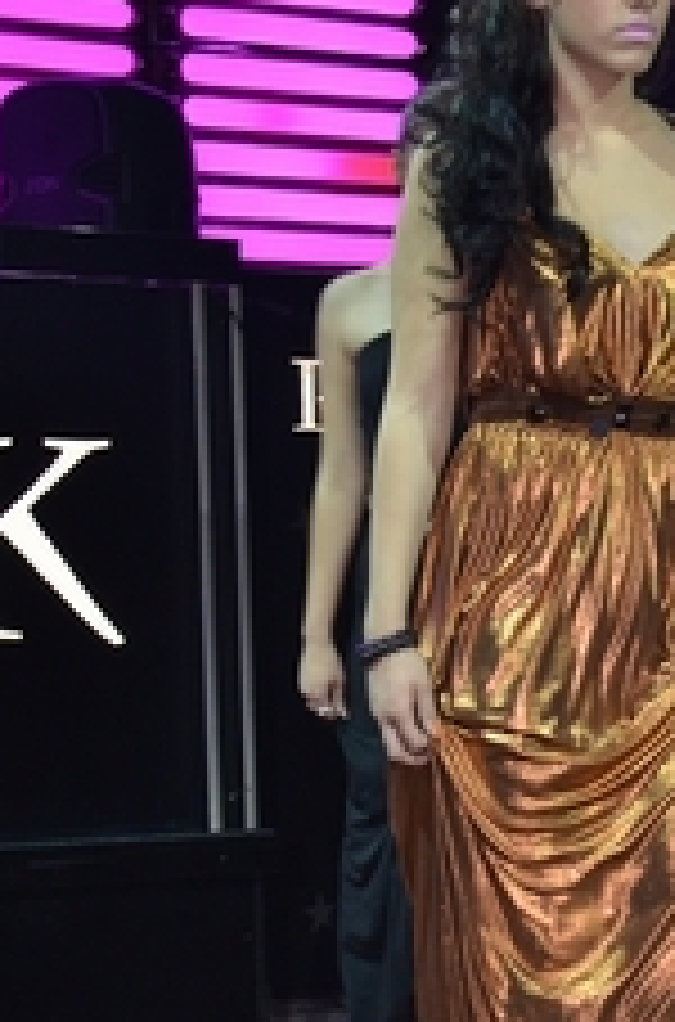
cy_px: 707
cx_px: 621
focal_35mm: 117
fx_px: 3311
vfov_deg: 17.5
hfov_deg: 11.6
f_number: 6.3
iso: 640
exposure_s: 1/60
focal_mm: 34
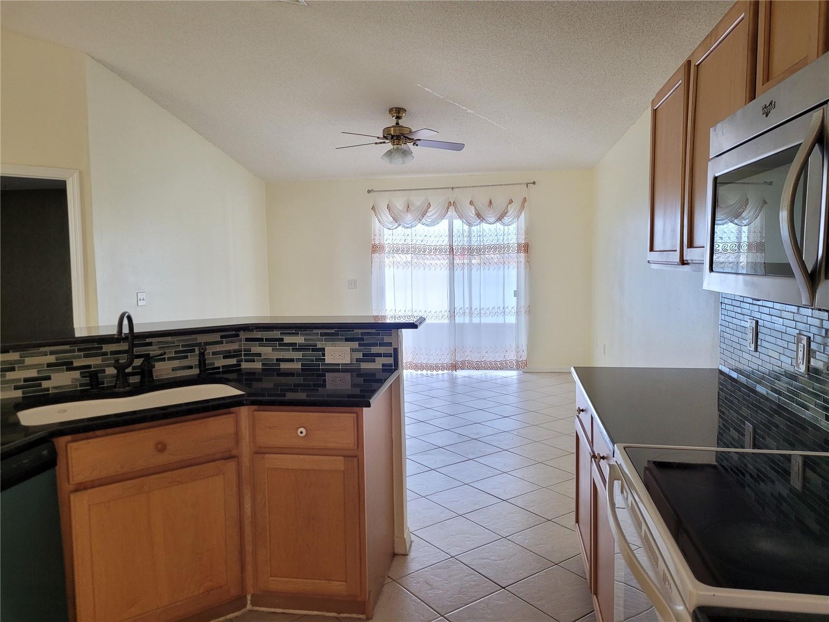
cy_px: 311
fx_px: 623
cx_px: 414
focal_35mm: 26
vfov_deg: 53.1
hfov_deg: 67.3
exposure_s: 1/119
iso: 200
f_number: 1.8
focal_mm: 5.4
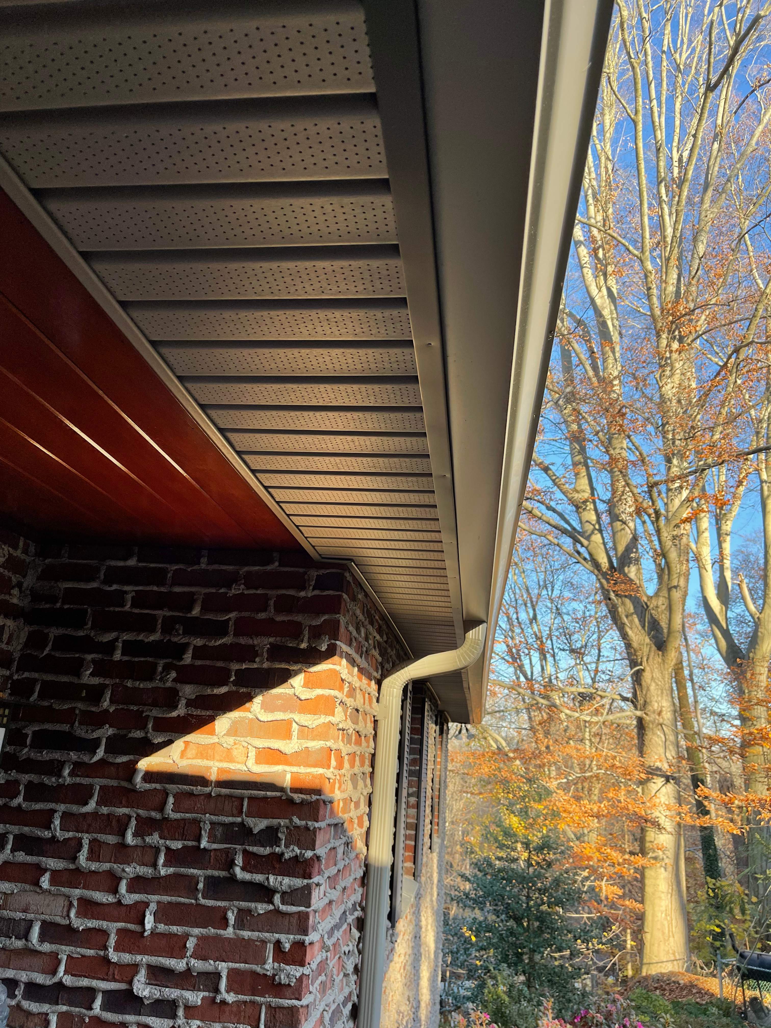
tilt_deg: +17.9
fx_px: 772
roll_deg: -3.3
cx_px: 386
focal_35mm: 26
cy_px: 514
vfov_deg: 67.3
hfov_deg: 53.1
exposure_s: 1/415
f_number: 1.6
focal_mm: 5.1
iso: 32
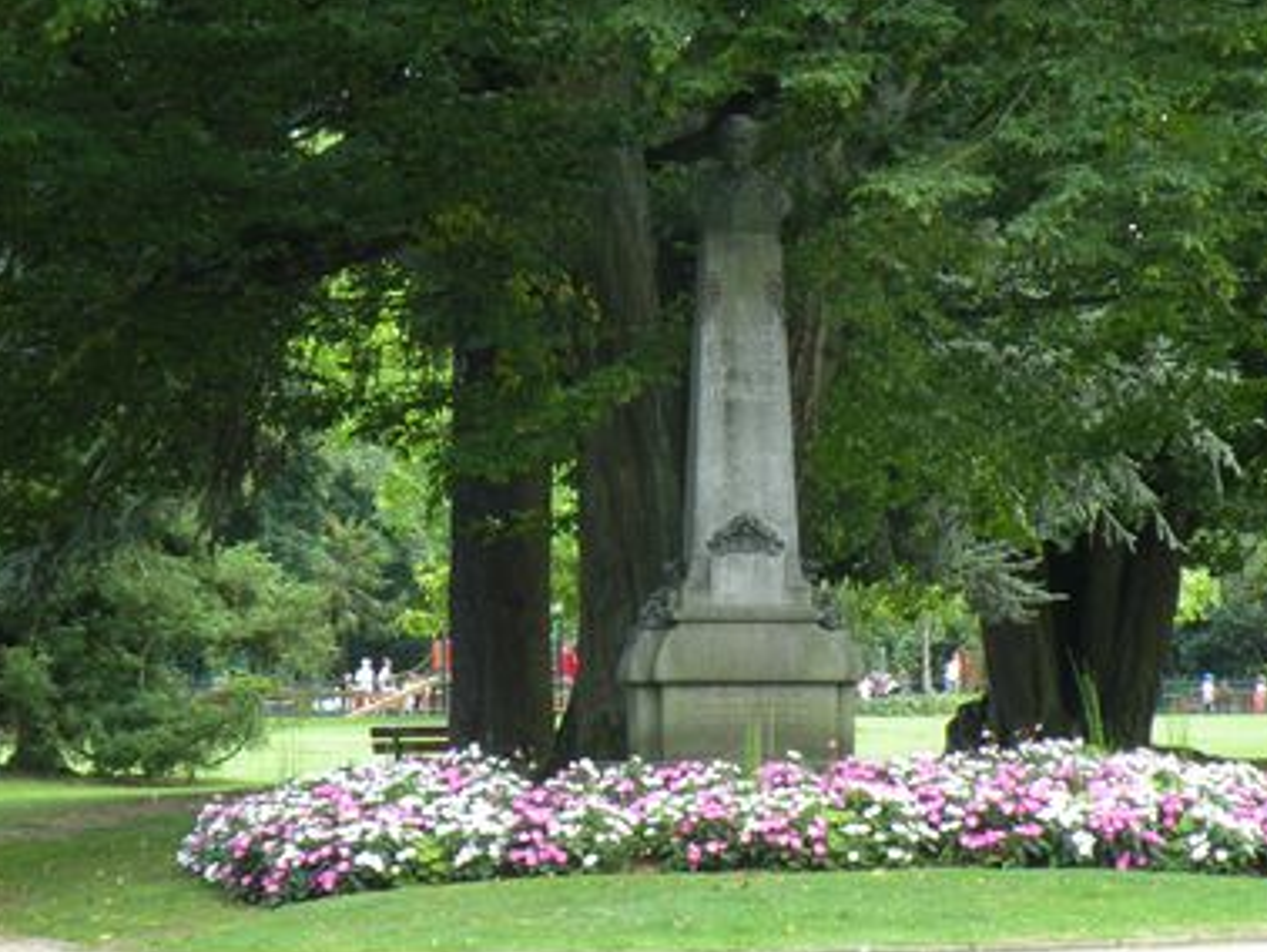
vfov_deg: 8.5
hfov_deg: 11.4
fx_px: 6373
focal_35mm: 174
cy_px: 508
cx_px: 724
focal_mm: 22.9
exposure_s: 1/47
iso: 64
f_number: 4.5
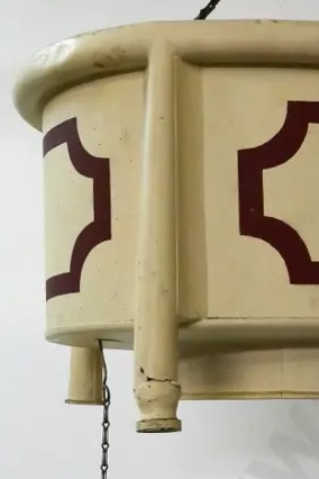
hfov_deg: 15.8
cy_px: 433
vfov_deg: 23.3
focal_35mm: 85
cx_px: 308
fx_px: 1130
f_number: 6.3
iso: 3200
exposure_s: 1/250
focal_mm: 17
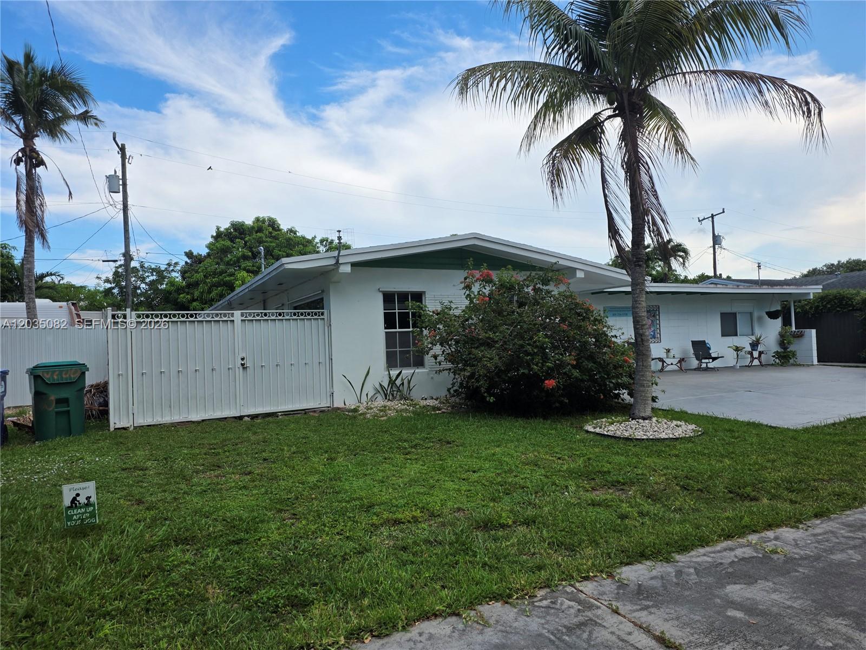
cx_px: 433
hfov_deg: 73.9
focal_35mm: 23
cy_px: 325
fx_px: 575
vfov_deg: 58.9
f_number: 1.7
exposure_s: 1/3972
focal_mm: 6.25
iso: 80
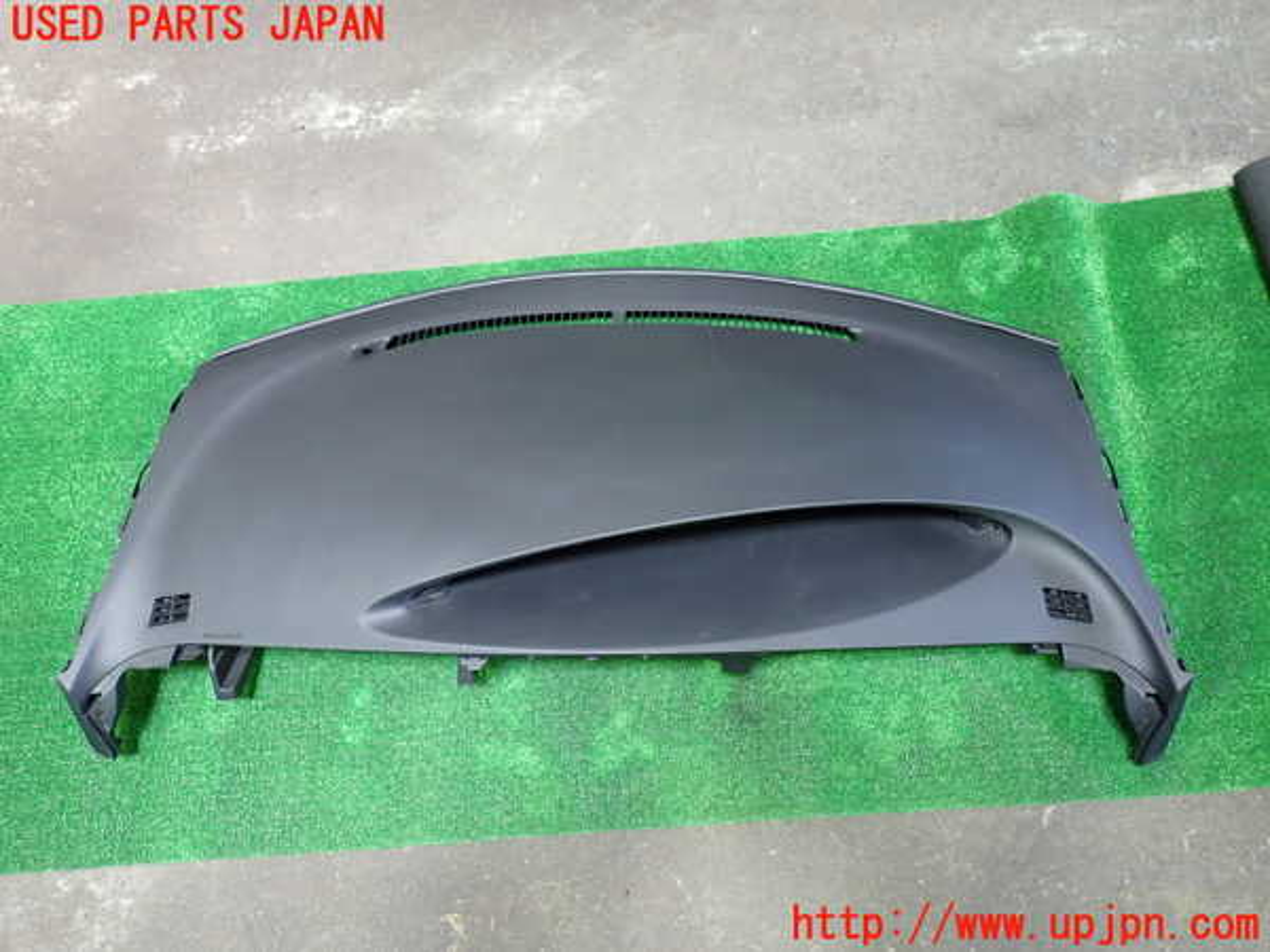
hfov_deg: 69.4
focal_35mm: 25
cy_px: 476
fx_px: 917
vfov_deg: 54.9
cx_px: 635
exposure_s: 1/30
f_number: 2
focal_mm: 4.5
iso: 320
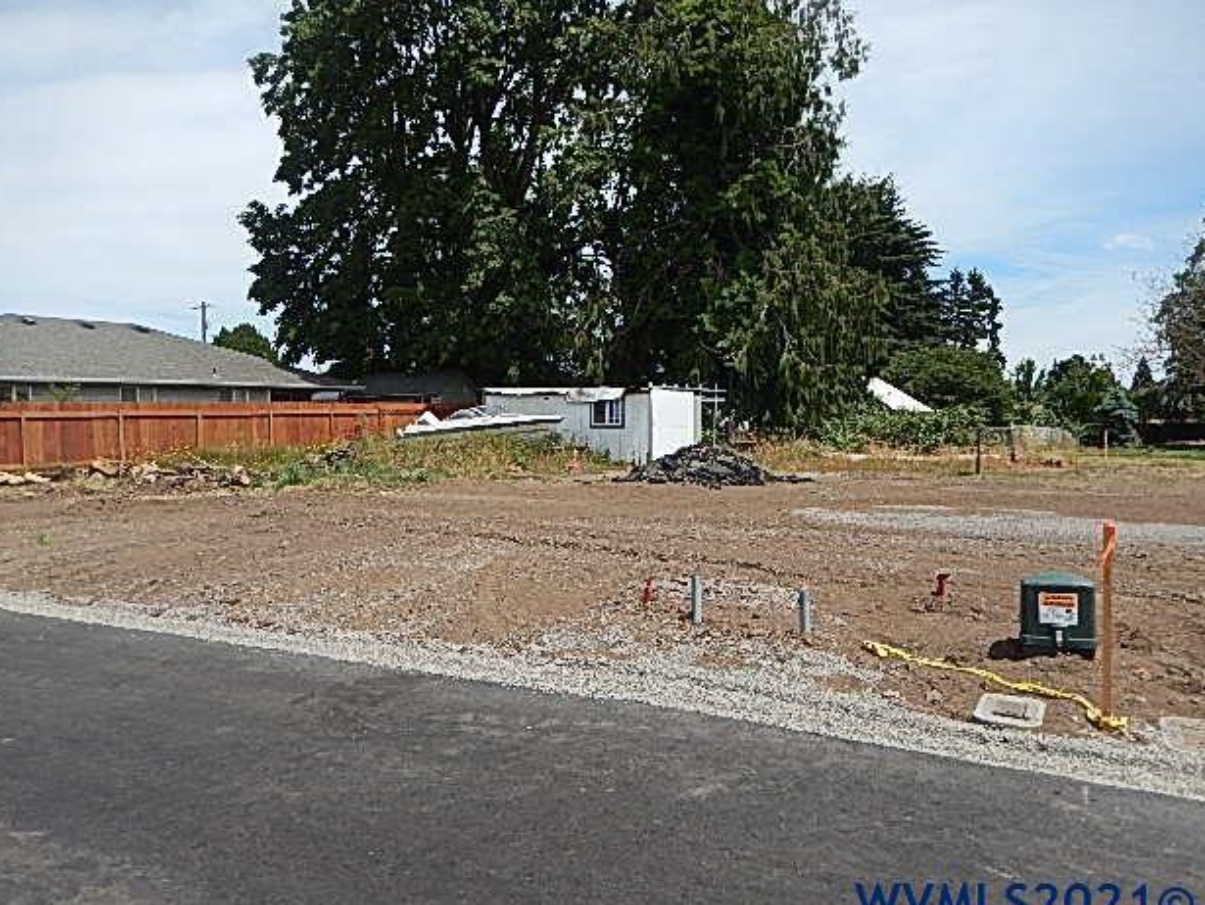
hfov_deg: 67.3
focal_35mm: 26
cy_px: 454
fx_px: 906
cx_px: 586
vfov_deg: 53.1
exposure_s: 1/400
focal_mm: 4.5
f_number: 6.8
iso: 125
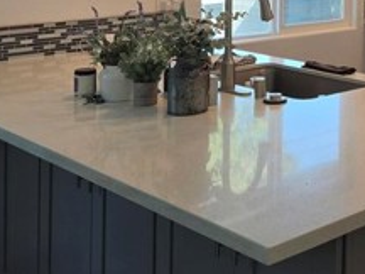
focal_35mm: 68
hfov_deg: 26.2
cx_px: 411
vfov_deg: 20.4
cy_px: -44
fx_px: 717
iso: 40
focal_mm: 5.4
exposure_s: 1/120
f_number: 1.8
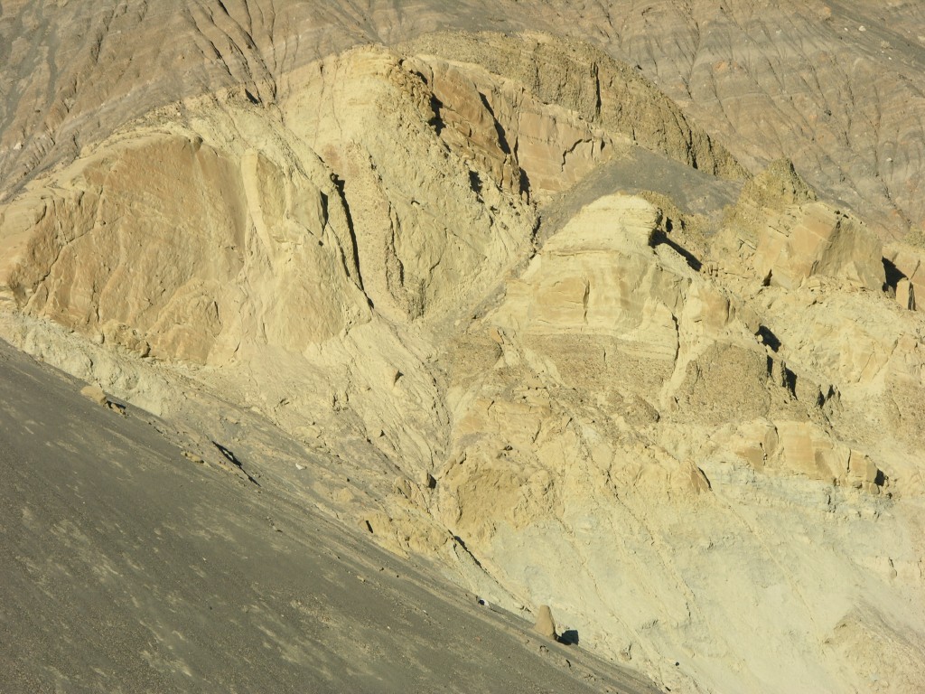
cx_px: 462
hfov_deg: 12.3
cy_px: 347
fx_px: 4275
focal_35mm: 160
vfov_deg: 9.3
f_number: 5.6
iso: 50
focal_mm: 41.1
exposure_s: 1/303
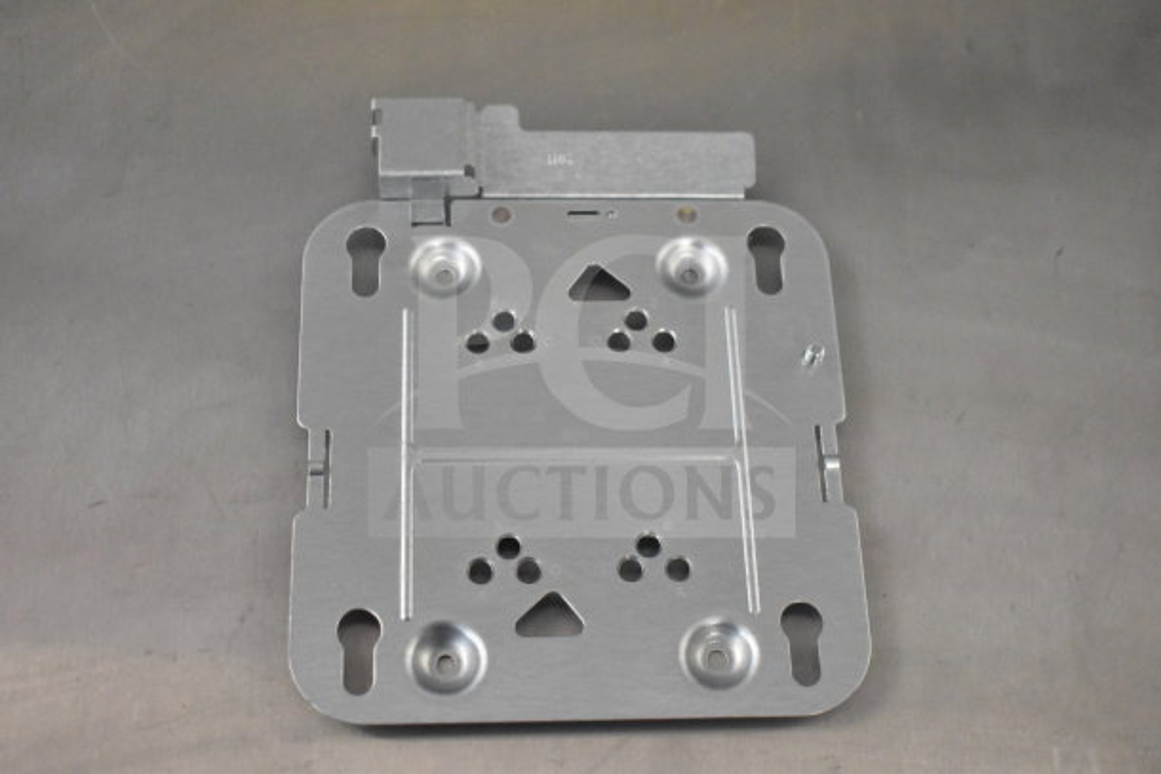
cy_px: 387
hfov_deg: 37.8
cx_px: 580
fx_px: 1693
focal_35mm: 52
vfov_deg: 25.8
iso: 8000
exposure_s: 1/60
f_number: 4.5
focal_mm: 35
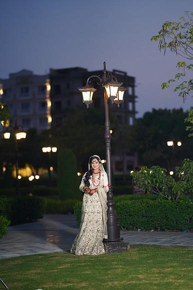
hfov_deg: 16.1
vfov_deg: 23.9
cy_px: 145
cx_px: 96
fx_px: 683
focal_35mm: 85
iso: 800
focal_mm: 85
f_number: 1.4
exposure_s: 1/200
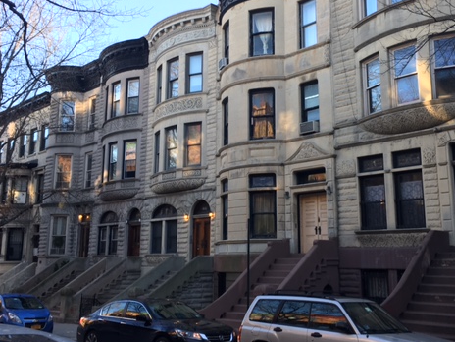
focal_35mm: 40
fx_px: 526
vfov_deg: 35.9
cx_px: 251
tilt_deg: +10.7
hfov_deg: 46.7
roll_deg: -0.1
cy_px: 151
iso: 32
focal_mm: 4.15
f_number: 2.2
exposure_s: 1/120
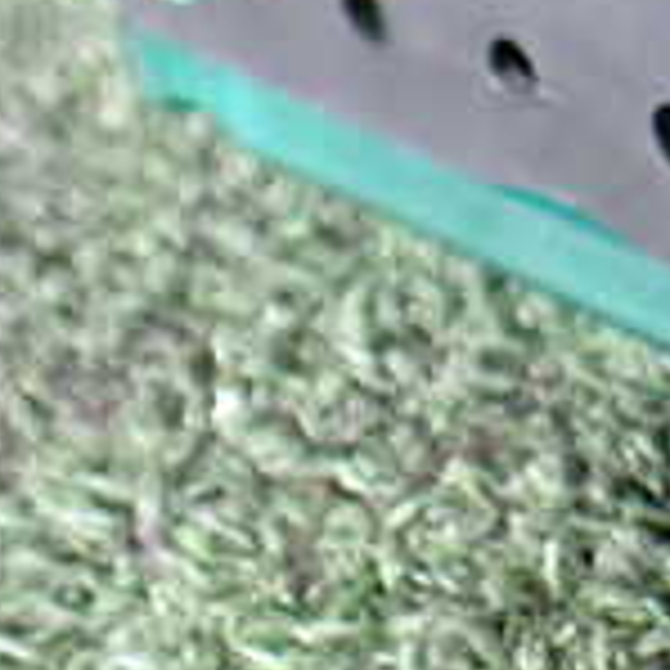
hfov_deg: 15.4
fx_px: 2343
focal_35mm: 107
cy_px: -171
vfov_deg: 15.6
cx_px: 917
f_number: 2.3
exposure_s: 1/50
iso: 800
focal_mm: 5.4
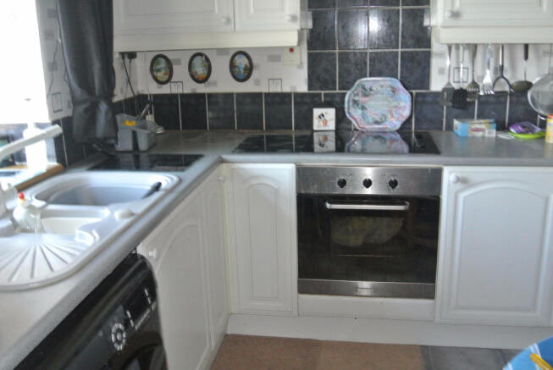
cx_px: 276
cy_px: 185
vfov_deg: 37.9
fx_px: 538
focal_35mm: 35
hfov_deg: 54.4
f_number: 3.8
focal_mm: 13
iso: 1250
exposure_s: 1/60
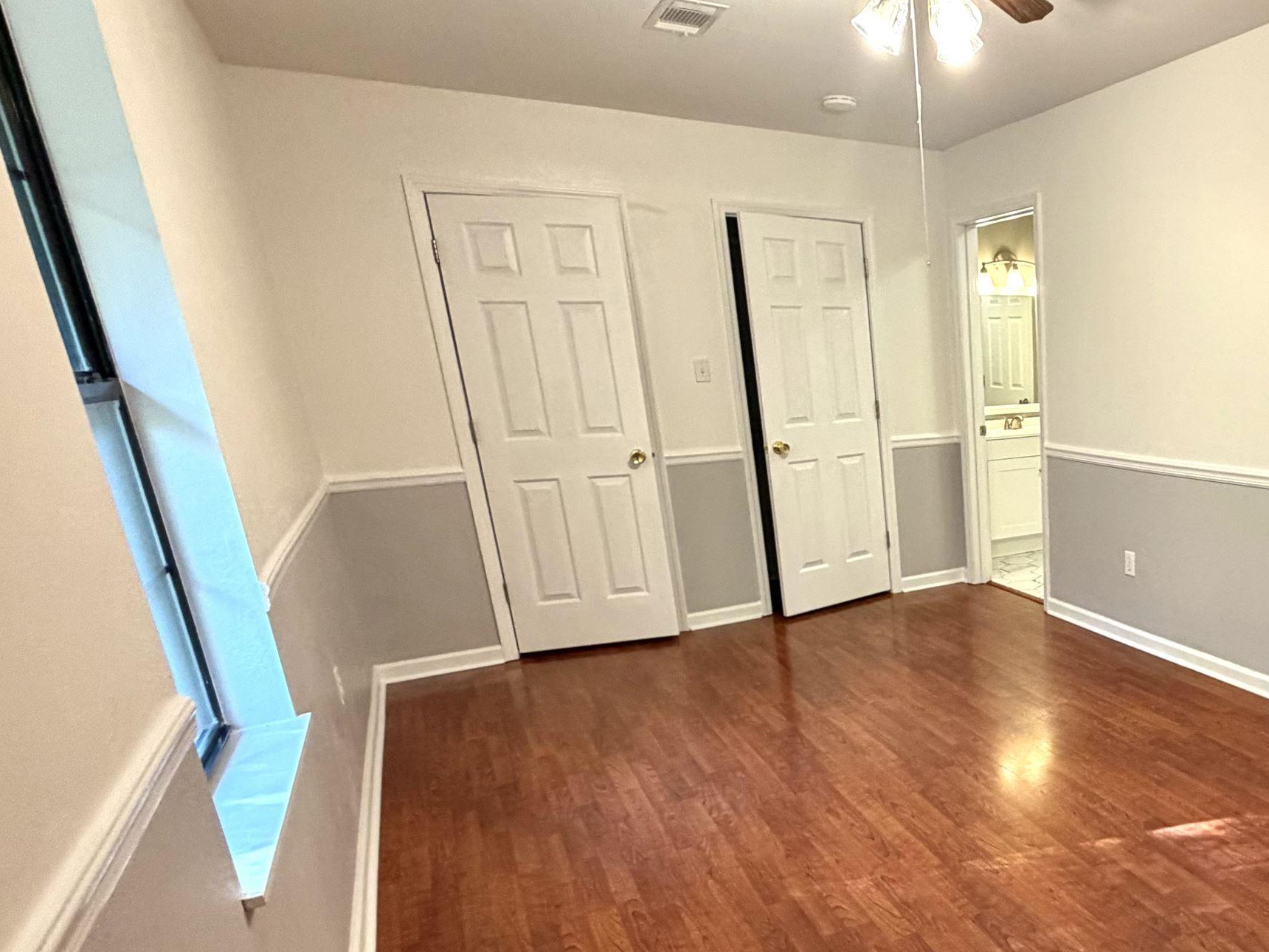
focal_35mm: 25
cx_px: 1082
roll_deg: +2.1
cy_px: 621
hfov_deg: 61.3
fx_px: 916
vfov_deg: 54.0
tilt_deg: -17.6
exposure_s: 1/60
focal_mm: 2.22
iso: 250
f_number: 2.2
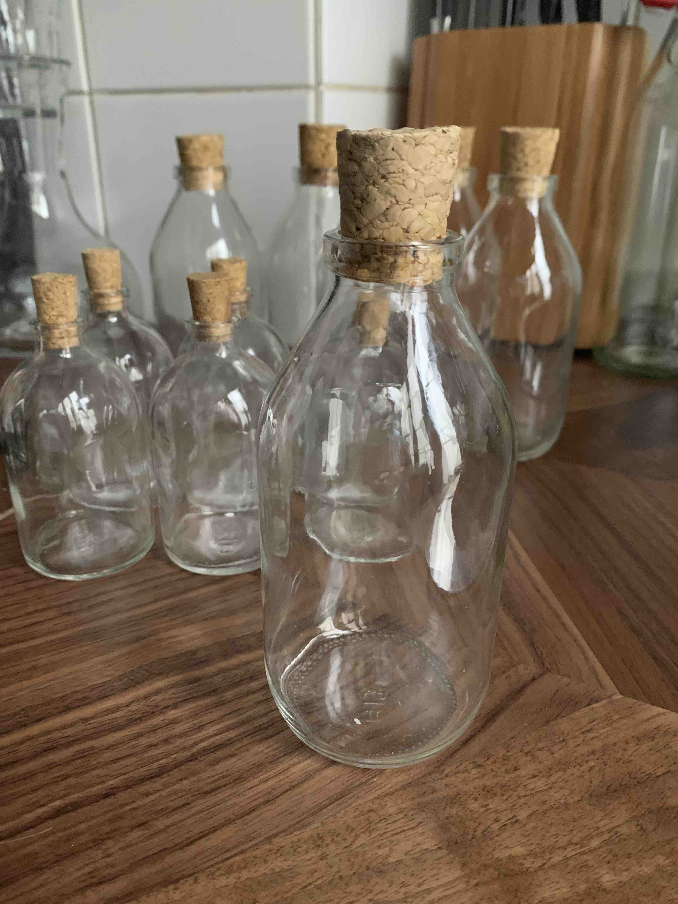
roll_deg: -0.4
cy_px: 453
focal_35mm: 27
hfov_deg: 51.3
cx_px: 328
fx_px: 705
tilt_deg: -24.2
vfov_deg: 65.3
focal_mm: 4.25
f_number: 1.8
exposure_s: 1/30
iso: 640
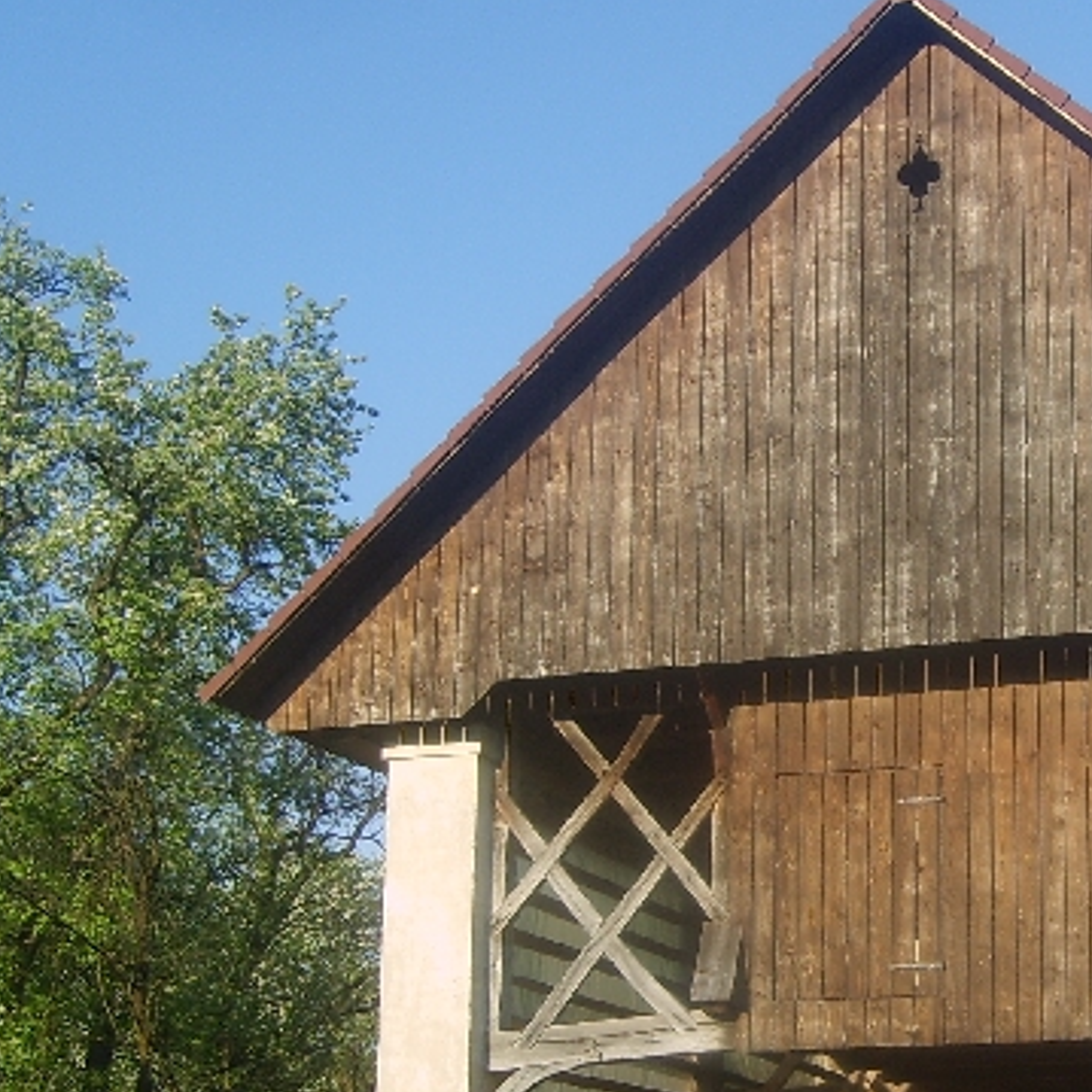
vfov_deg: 24.9
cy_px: 739
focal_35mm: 69
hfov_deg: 24.2
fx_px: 2463
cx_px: 1004
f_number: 2.8
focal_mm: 5.8
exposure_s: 1/500
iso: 50
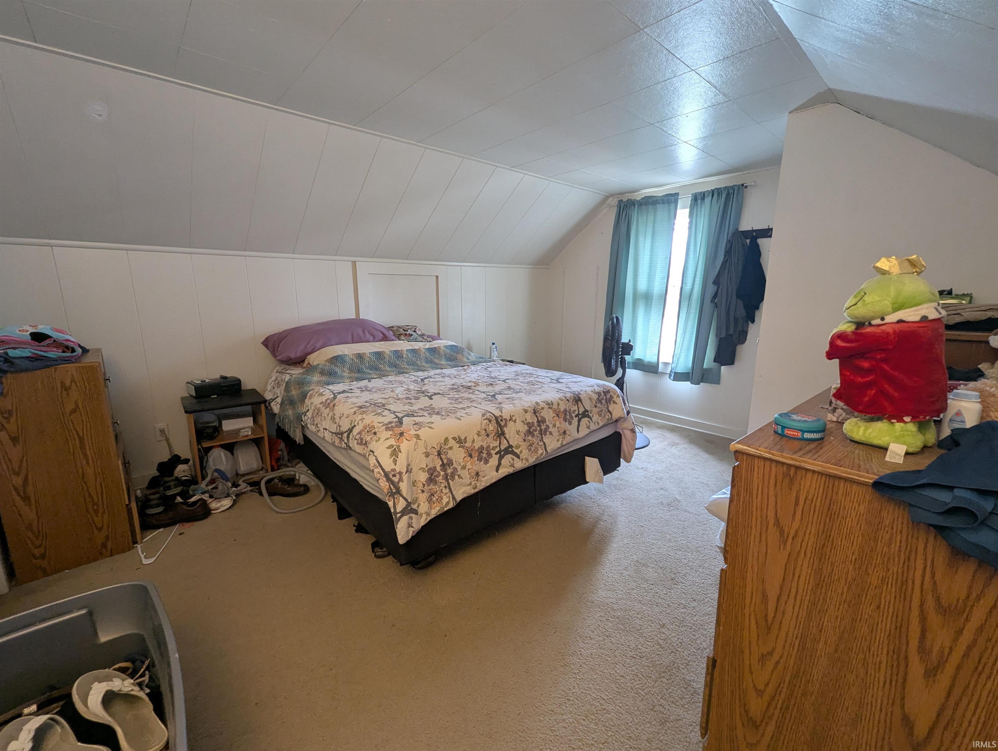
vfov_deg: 90.1
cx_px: 499
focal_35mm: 13
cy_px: 376
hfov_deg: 106.1
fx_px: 375
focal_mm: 1.95
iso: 110
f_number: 2.2
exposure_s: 1/24
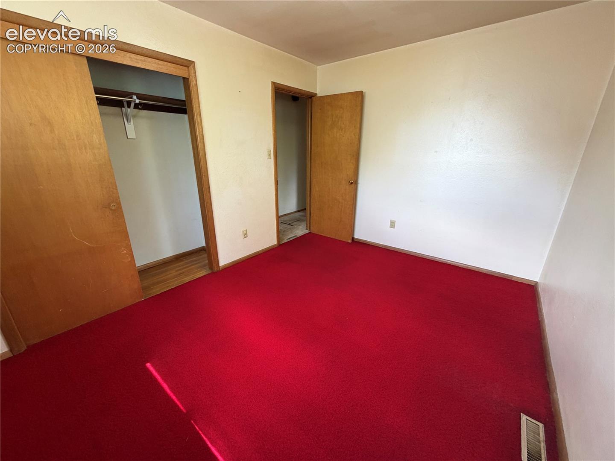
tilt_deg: -19.4
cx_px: 308
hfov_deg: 102.1
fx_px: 249
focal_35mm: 14
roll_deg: -0.1
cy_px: 230
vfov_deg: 85.7
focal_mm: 2.22
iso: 200
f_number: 2.2
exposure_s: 1/60
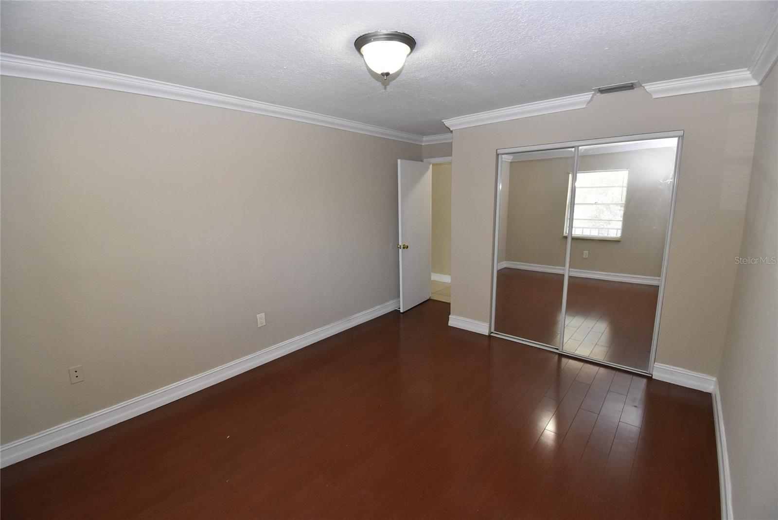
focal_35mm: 15
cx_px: 389
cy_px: 260
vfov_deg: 77.4
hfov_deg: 100.4
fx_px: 324
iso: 1600
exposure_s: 1/60
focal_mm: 10
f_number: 8
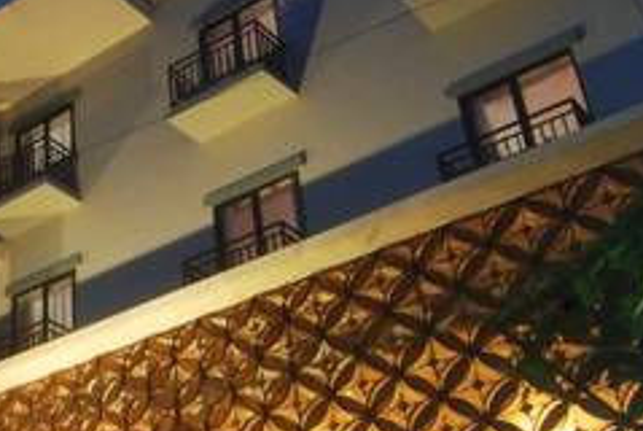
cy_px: 325
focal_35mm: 58
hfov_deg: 31.6
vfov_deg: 23.3
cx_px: -16
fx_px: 1034
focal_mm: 11.5
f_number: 22
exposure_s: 30
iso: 100
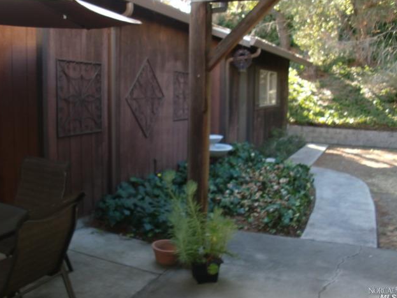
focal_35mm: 37
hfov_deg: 50.1
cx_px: 197
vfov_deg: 38.7
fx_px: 424
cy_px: 147
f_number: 2.8
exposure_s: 1/60
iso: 100
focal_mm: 6.3
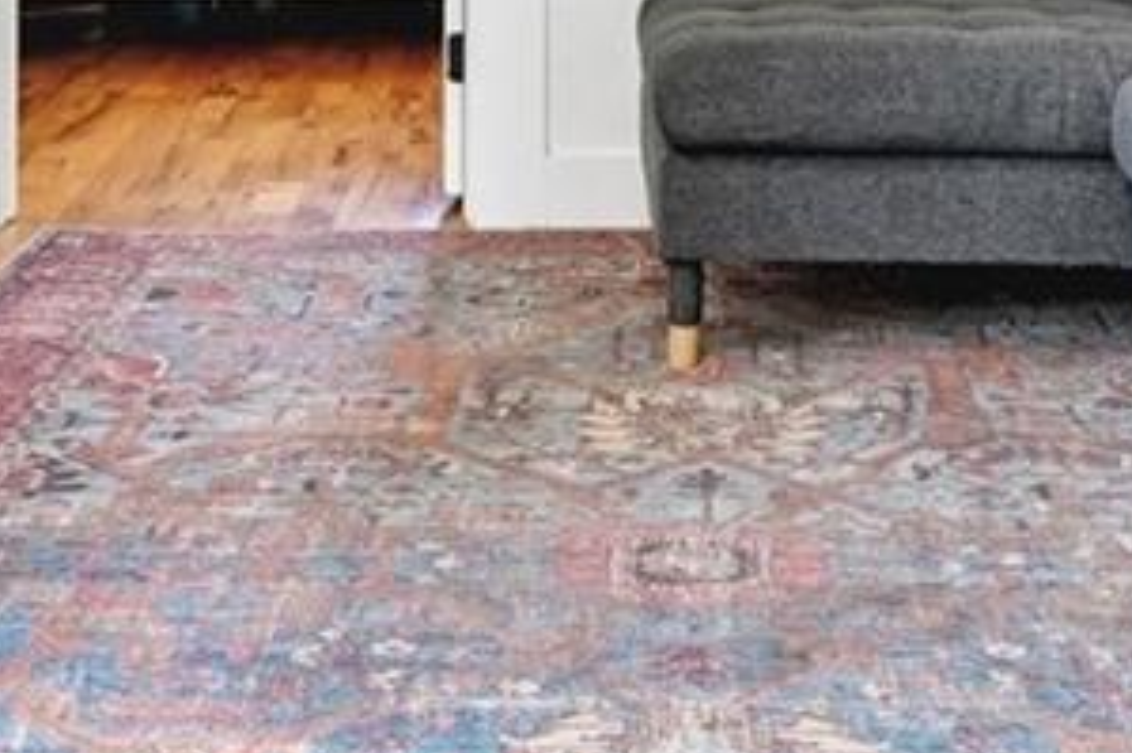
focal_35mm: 75
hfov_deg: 27.0
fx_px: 2357
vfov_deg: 16.3
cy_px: -443
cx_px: 575
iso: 400
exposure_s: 1/6
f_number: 11
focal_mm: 14
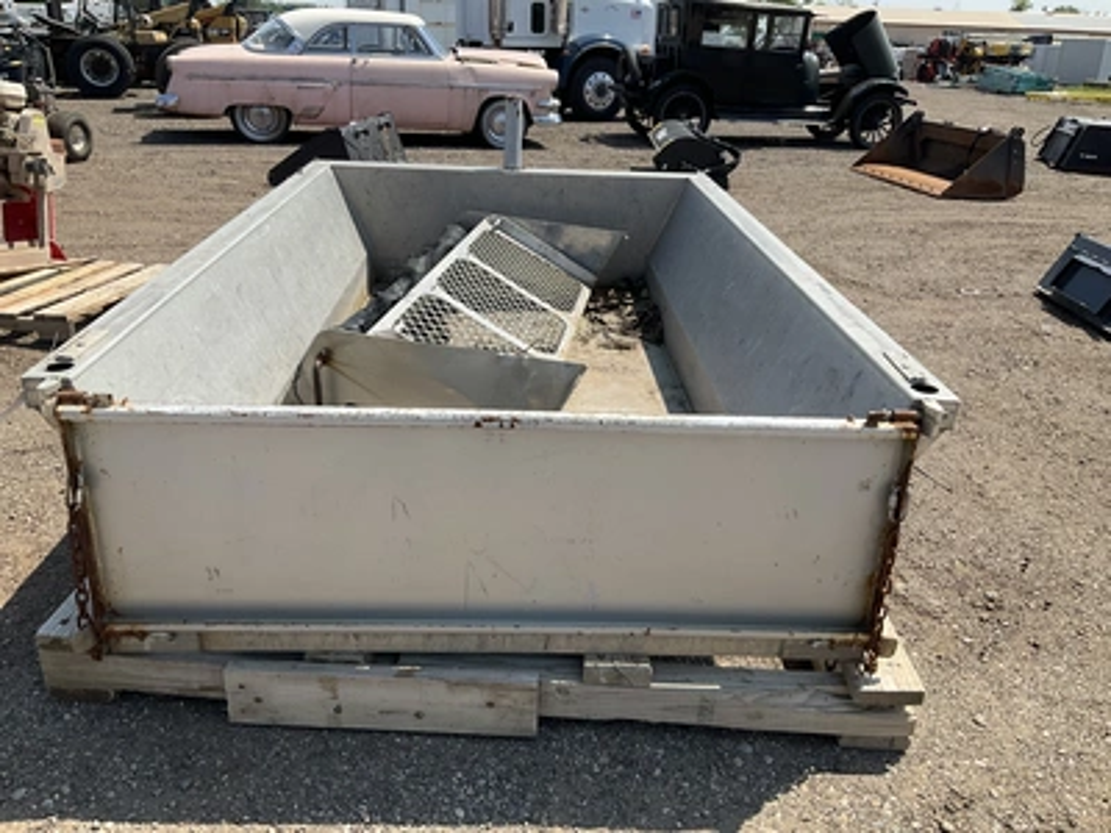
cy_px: 416
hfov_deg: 61.7
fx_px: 931
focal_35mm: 29
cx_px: 556
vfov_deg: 48.2
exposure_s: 1/1490
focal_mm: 3
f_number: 1.8
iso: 25
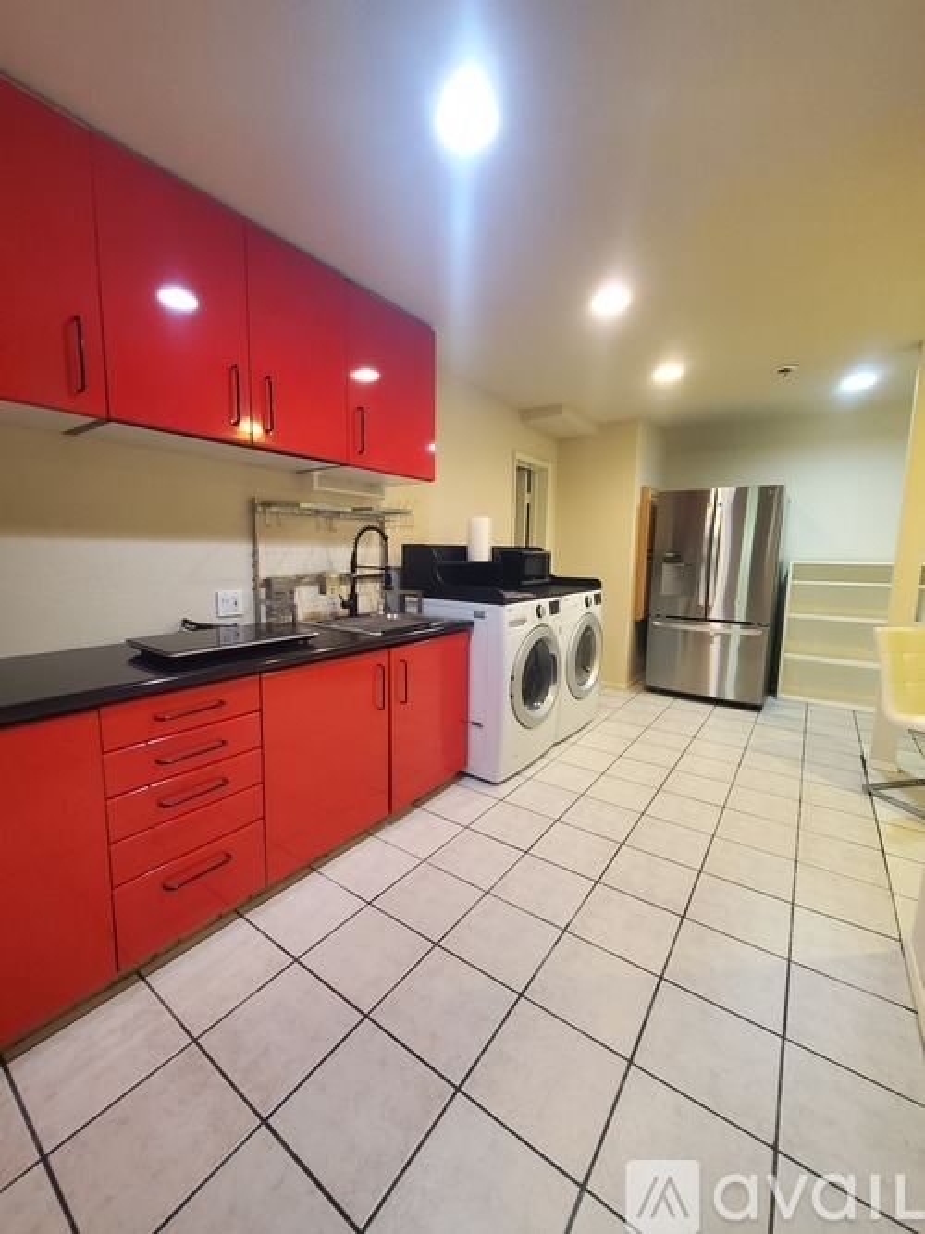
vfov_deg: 106.2
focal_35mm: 13
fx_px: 463
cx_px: 462
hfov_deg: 89.9
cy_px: 617
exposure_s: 1/40
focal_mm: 1.8
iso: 500
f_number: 2.2
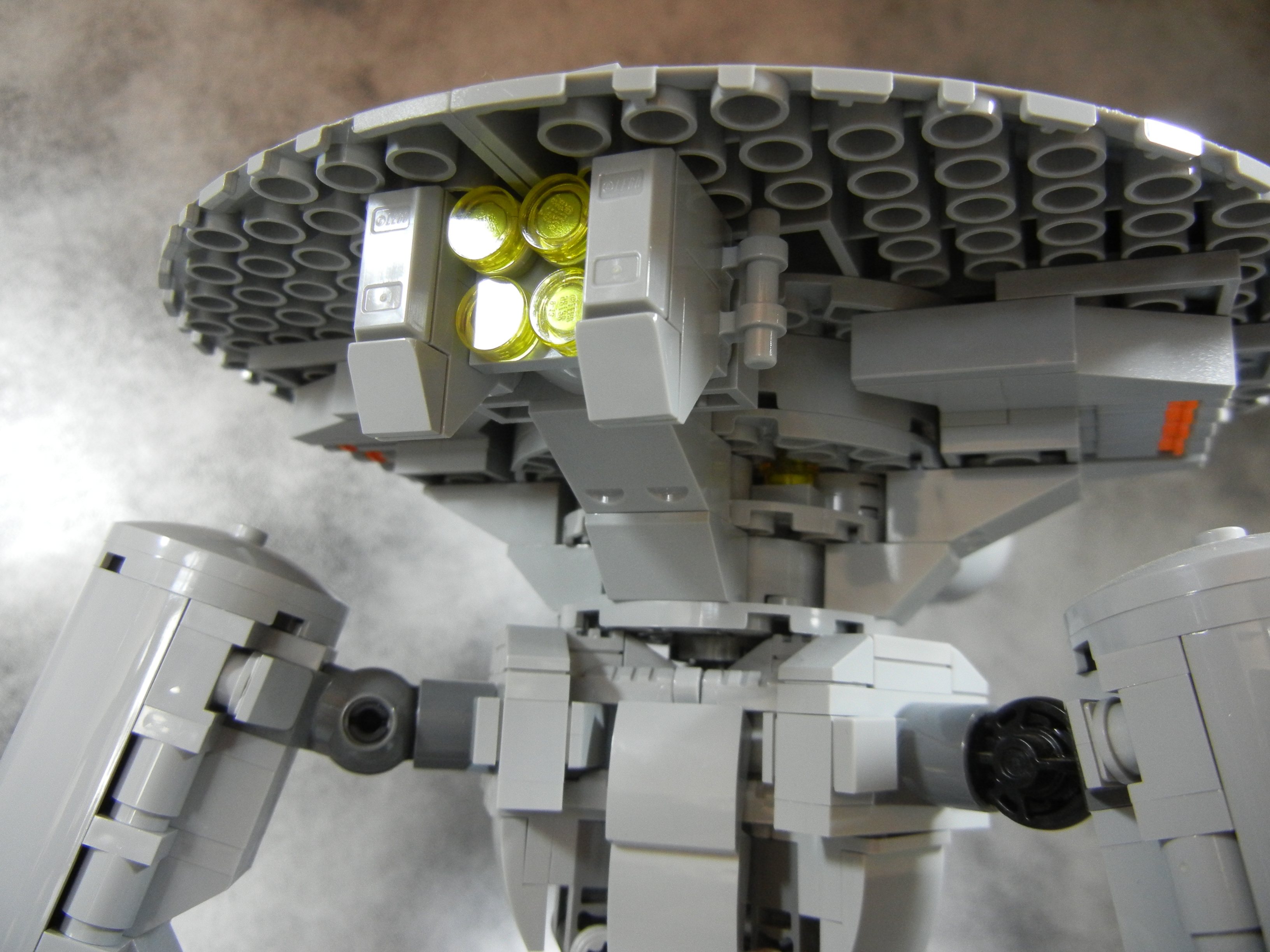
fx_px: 1101
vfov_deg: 46.8
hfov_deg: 60.0
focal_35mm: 30
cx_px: 635
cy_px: 476
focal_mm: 5.4
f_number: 3.5
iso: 400
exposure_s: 1/56.6
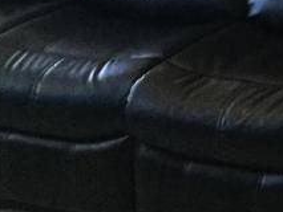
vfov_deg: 9.0
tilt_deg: -4.4
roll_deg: -1.4
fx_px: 1219
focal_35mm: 149
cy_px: -295
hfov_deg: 11.6
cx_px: 607
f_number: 2.4
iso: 125
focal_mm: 3.3
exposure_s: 1/30
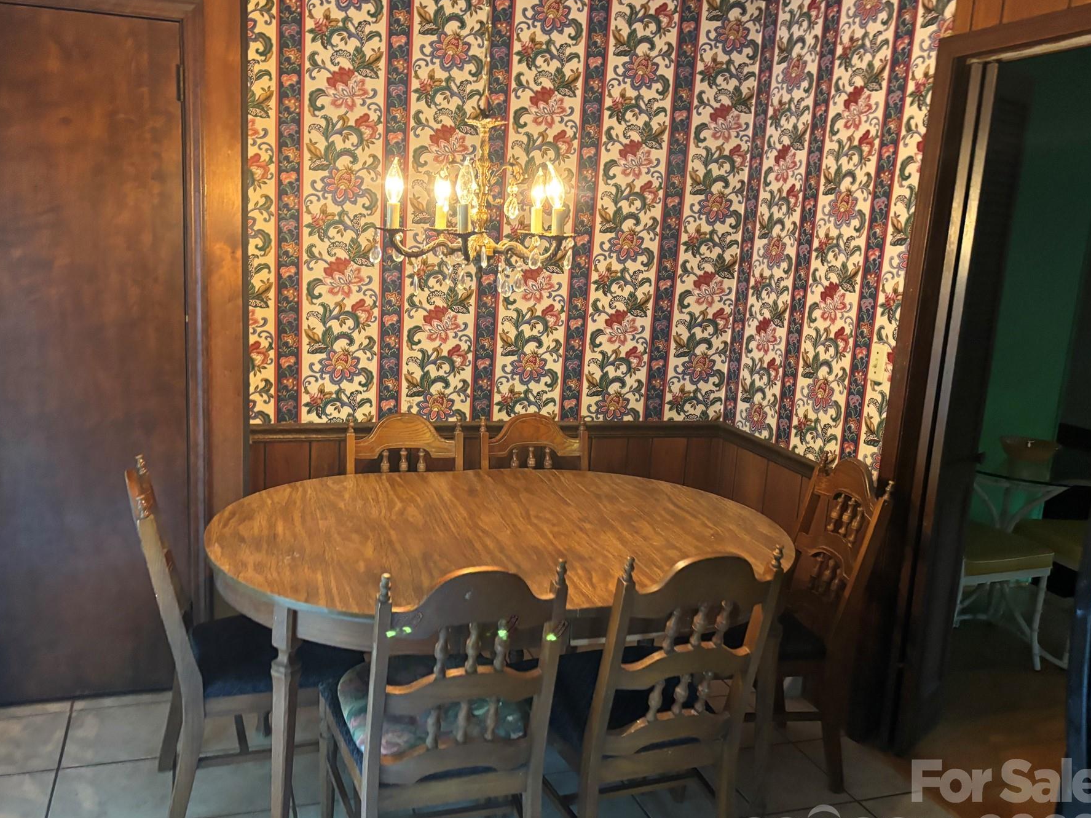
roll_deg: -3.1
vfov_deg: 46.8
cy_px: 408
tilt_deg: -10.2
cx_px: 478
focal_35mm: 30
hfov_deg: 59.8
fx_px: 945
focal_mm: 5.96
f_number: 1.6
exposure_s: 1/30
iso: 500
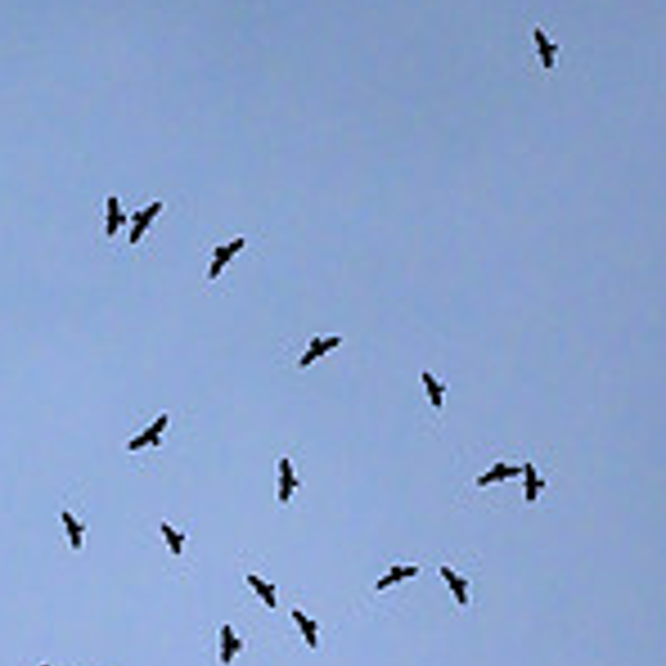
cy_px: 556
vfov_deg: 2.6
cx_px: -333
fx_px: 14519
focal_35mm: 667
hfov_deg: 2.6
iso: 1250
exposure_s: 1/3200
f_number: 8
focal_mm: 200
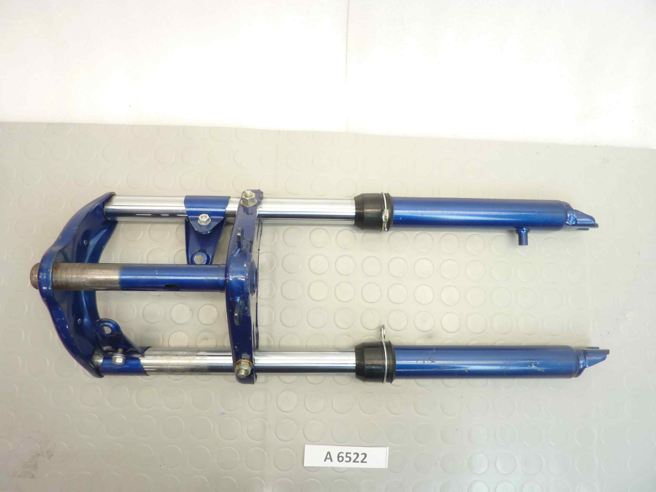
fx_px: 474
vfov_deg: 54.9
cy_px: 246
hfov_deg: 69.4
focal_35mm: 25
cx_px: 328
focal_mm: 4.1
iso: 80
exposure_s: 1/10
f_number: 3.3
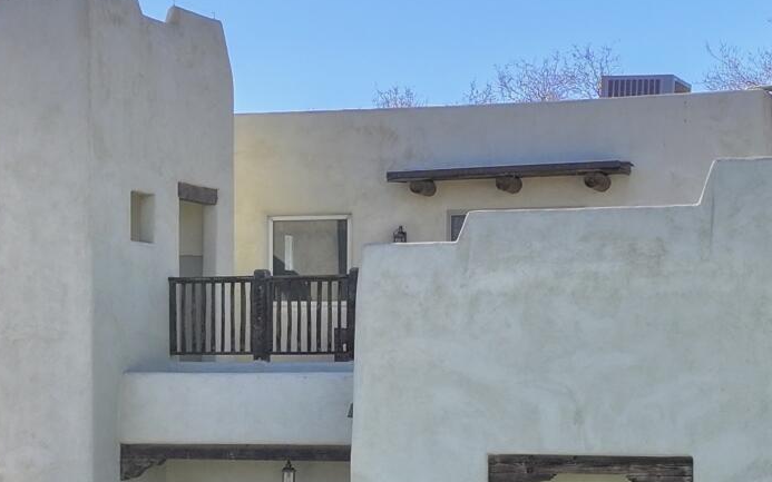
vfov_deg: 11.8
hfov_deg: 18.9
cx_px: 358
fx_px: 2314
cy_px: 495
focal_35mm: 110
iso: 240
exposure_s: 1/3200
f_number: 2.8
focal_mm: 12.29
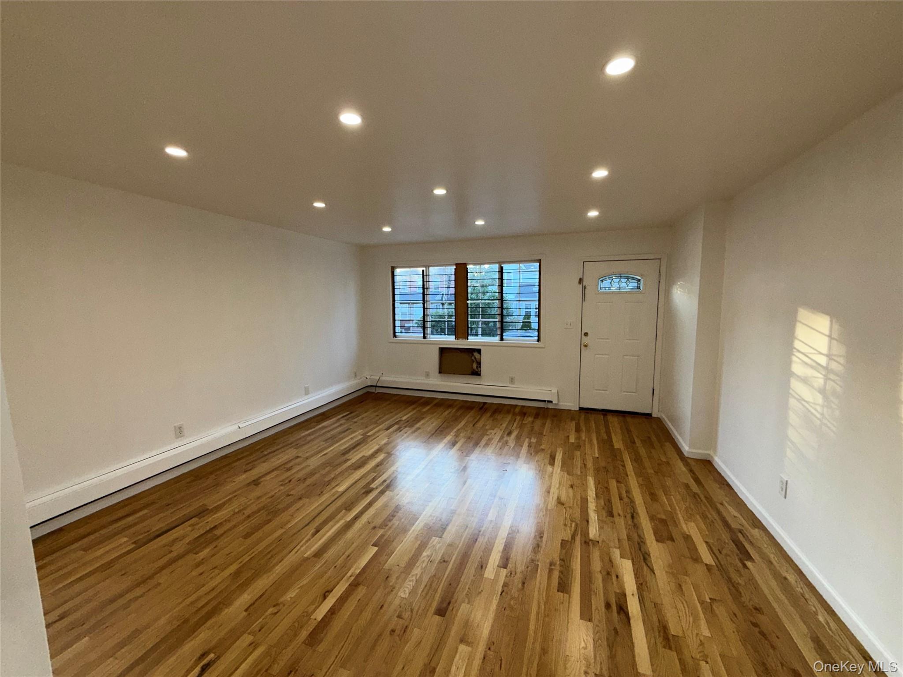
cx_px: 452
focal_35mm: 14
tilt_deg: -6.1
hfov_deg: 102.1
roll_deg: +0.6
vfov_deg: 85.7
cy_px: 338
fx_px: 365
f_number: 2.2
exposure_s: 1/122
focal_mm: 2.22
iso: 64
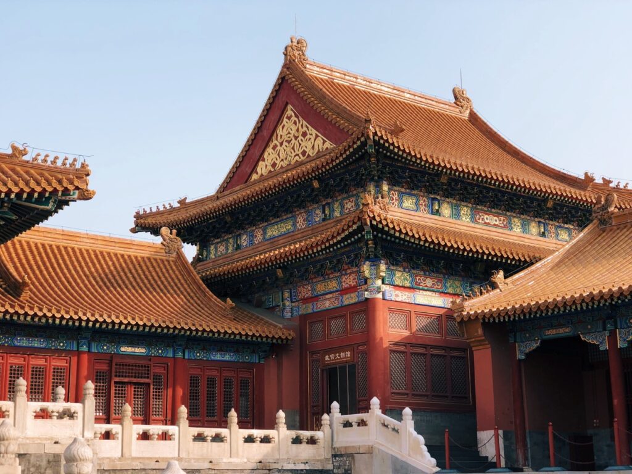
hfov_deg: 33.8
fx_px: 1041
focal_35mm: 57
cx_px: 316
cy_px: 237
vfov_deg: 25.7
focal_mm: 6.6
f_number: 2.8
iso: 20
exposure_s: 1/385
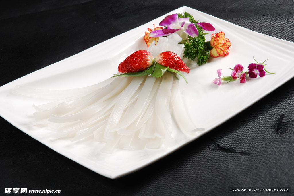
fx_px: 858
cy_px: 98
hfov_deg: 19.4
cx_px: 147
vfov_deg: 13.1
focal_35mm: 105
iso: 100
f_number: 14
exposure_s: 1/125
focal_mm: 70
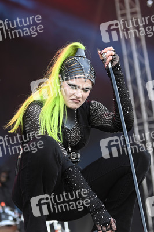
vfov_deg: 28.9
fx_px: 450
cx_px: 77
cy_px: 116
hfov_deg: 19.4
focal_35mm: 70
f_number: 2.8
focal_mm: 70
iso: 320
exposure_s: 1/400
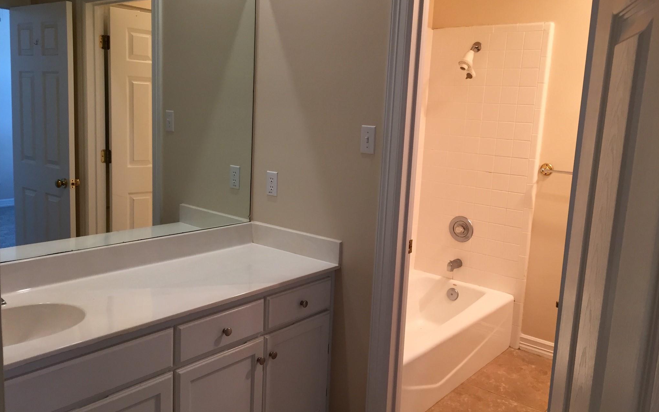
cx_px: 331
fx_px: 557
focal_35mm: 31
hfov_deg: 61.2
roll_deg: -4.5
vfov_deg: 40.6
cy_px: 196
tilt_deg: -8.1
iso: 64
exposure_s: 1/30
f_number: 2.2
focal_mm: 4.15
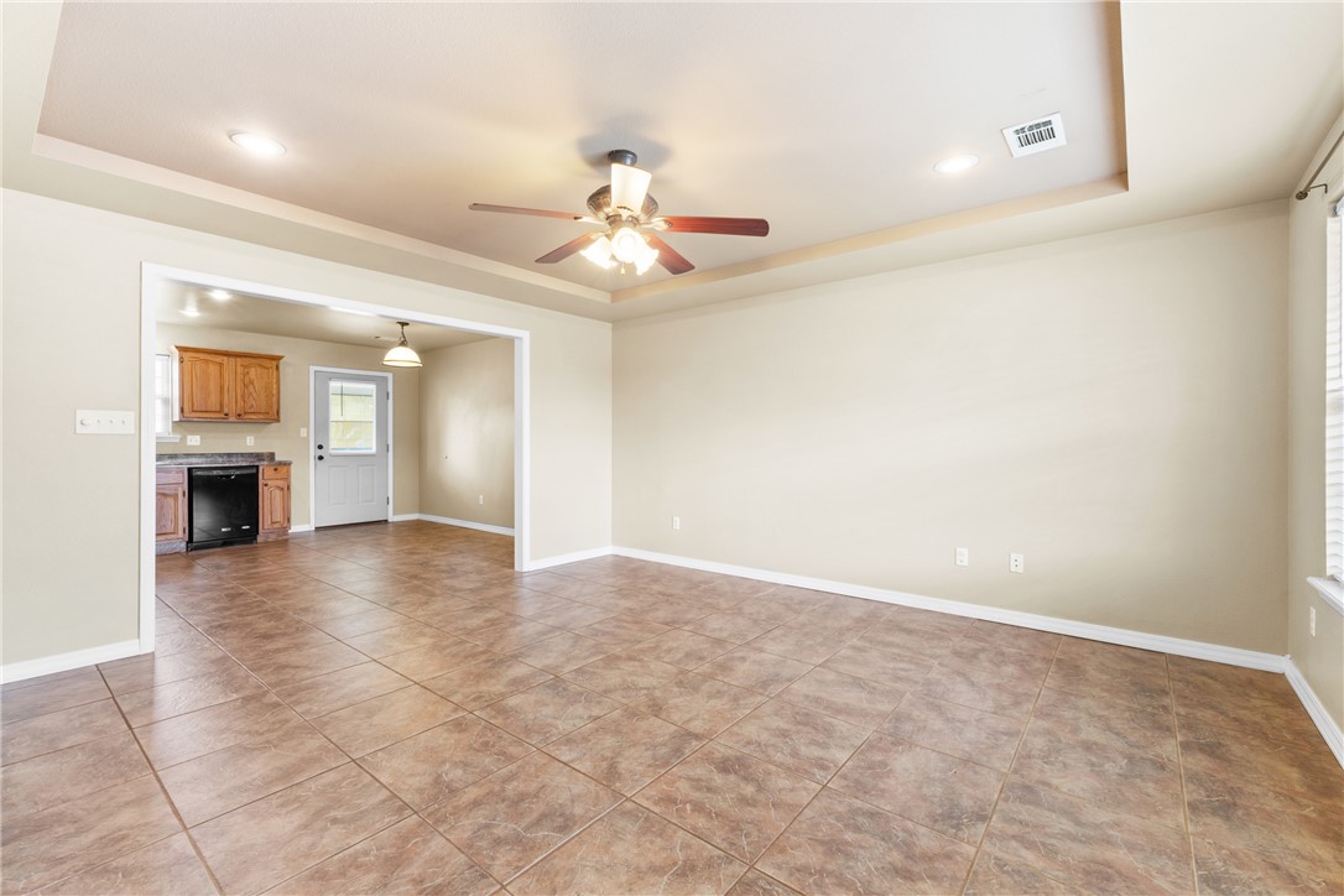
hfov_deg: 100.4
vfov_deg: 77.3
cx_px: 672
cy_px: 448
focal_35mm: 15
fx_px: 560
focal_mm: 10
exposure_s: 1/1.67
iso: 200
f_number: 9
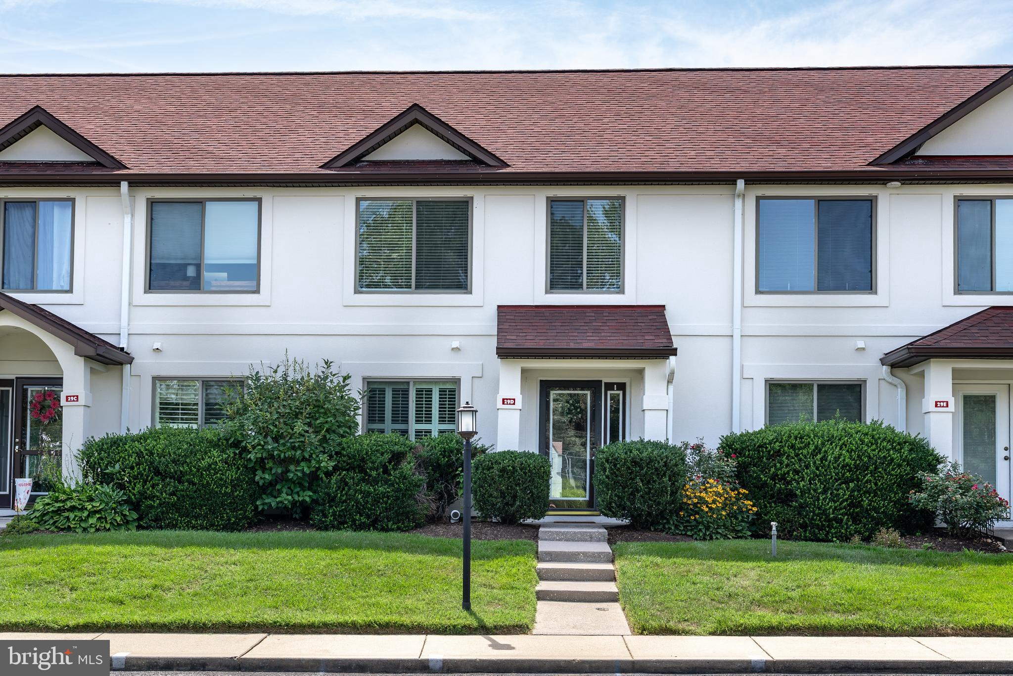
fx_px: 1323
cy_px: 338
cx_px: 506
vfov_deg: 28.7
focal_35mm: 47
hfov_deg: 41.9
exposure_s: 1/250
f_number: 9
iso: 250
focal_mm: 47
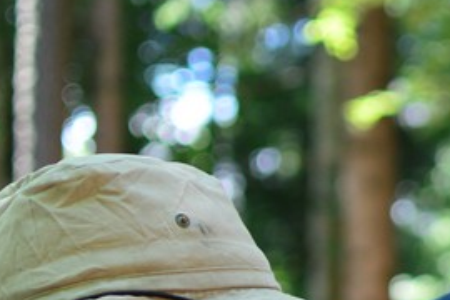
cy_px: 349
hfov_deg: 10.1
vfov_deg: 6.9
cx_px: 608
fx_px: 2486
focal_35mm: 199
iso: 200
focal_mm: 35
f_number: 1.8
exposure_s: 1/320
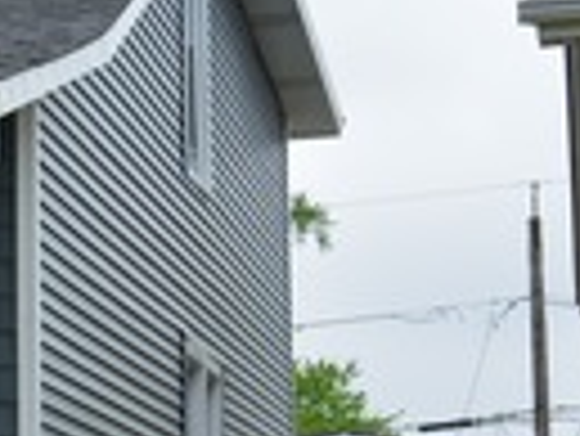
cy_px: 564
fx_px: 2757
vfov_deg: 8.9
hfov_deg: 11.0
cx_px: -544
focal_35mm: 164
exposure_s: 1/320
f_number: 10
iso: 200
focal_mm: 23
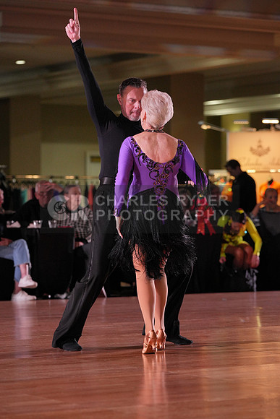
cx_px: 140
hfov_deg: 10.6
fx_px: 1516
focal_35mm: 130
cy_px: 210
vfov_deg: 15.8
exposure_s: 1/500
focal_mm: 130
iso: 2000
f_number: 4
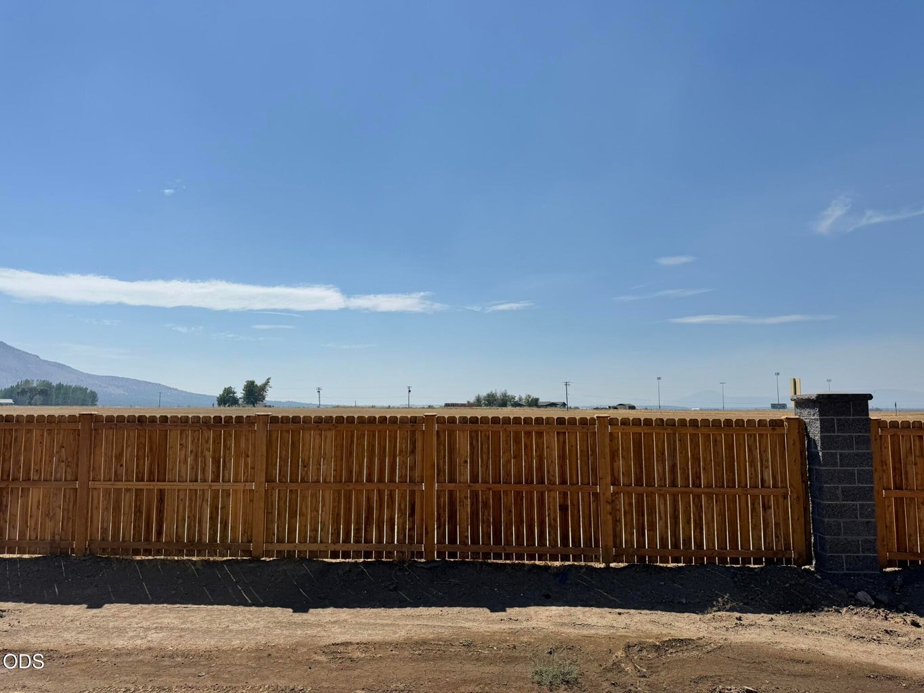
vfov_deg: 56.8
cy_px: 346
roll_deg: +0.3
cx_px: 462
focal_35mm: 24
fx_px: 641
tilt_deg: +5.8
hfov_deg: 71.6
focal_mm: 6.76
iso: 80
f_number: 1.78
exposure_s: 1/11905
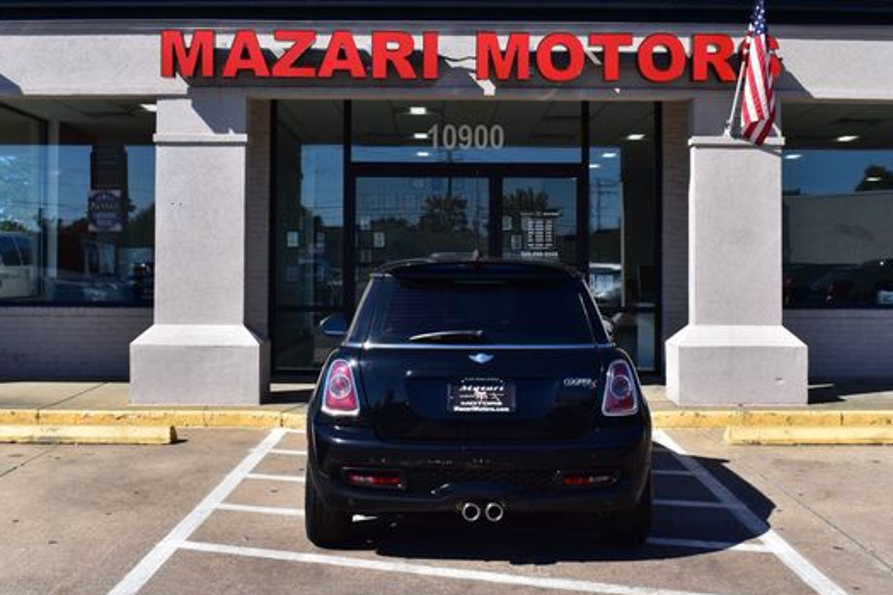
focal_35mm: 44
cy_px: 247
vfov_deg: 30.4
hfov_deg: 44.5
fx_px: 1091
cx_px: 455
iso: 320
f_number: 11
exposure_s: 1/500
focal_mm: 24
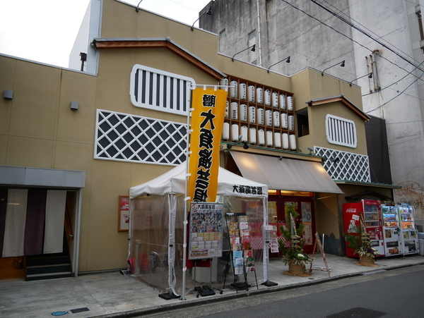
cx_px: 212
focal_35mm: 26
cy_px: 159
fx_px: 319
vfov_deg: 53.1
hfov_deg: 67.3
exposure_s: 1/80
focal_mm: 13
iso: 200
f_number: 3.5
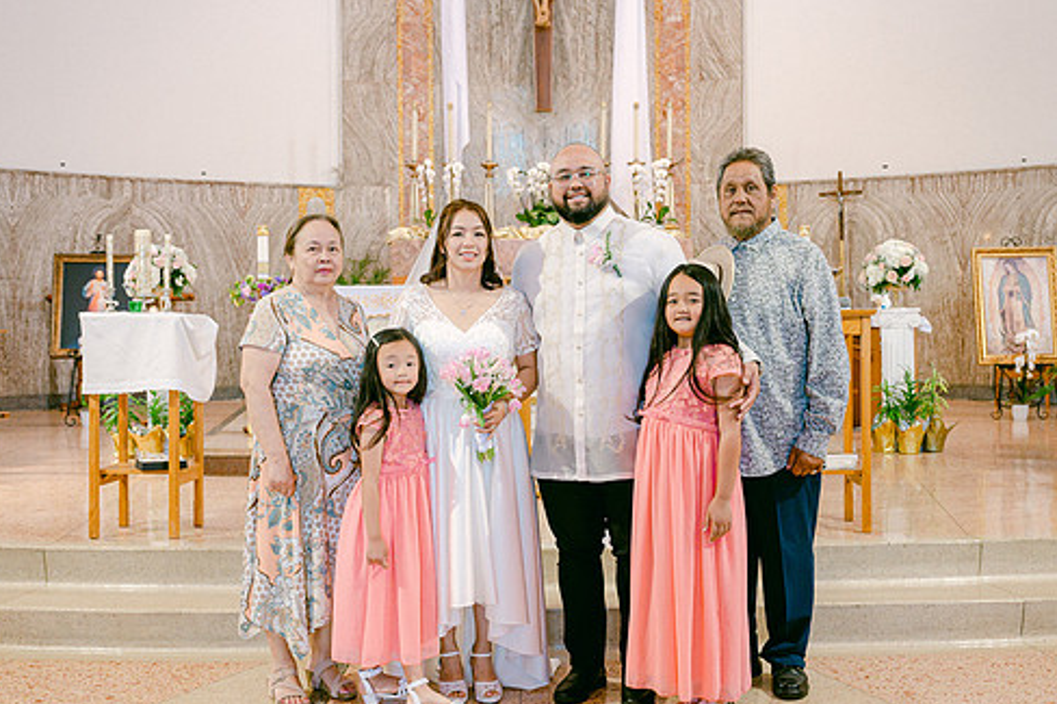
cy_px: 347
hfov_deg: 45.4
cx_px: 561
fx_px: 1262
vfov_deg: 31.2
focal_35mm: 43
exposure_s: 1/160
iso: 1600
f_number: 4
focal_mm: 35
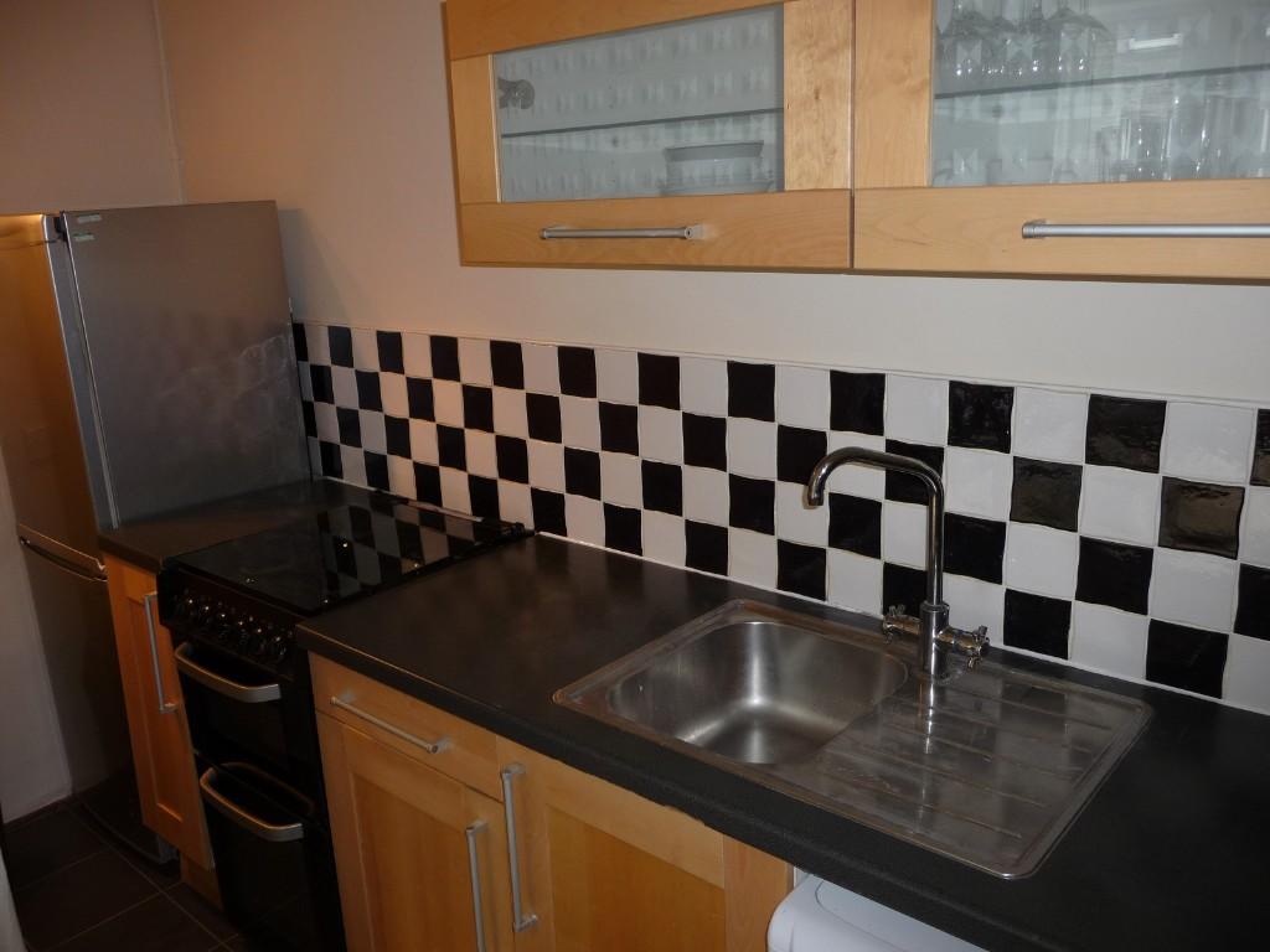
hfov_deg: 63.4
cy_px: 476
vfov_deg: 49.7
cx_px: 635
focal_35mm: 28
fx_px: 1027
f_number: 3.3
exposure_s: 1/30
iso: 100
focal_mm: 4.7
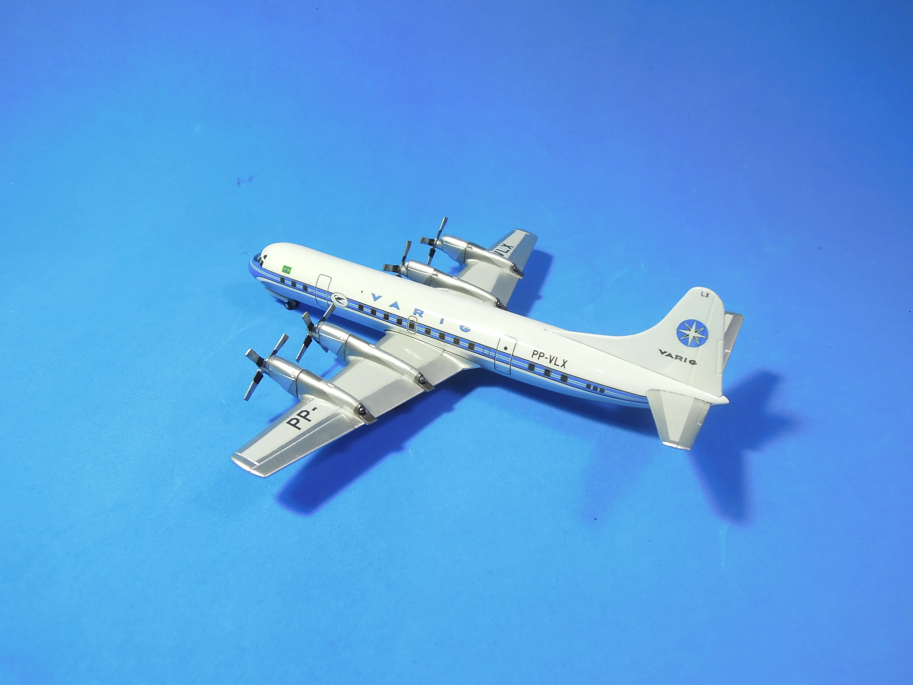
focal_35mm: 24
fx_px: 633
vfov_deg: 56.8
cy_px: 342
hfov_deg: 71.6
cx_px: 456
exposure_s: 1/100
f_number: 2.8
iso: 160
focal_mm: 4.3
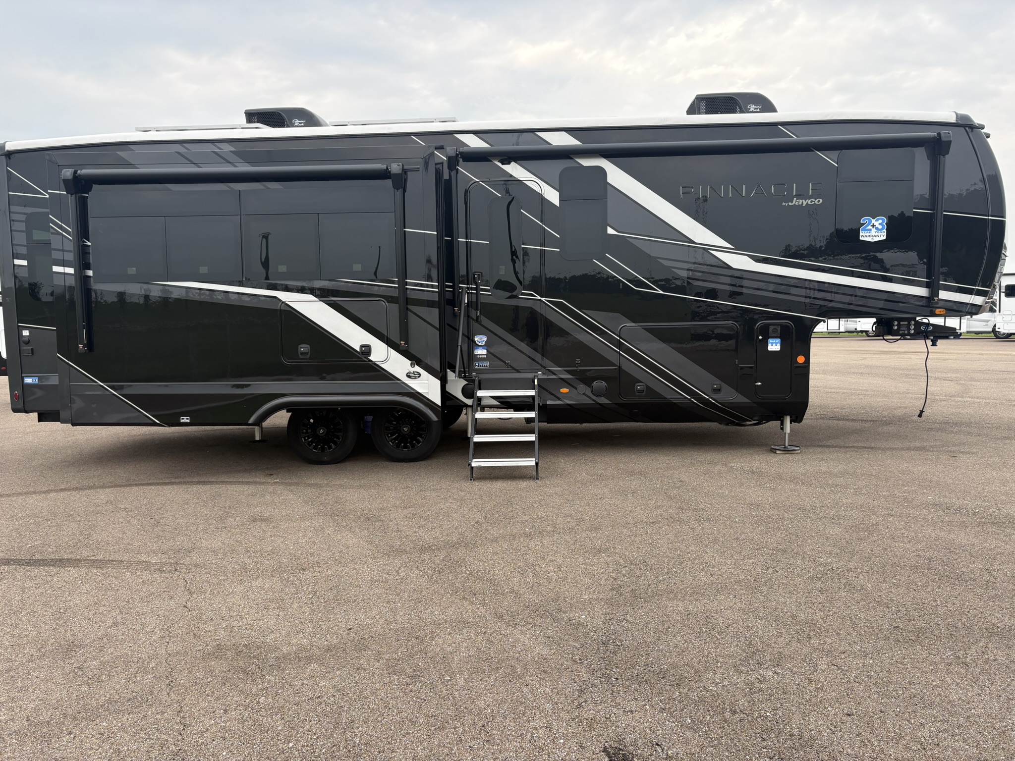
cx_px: 508
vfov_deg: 53.1
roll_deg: +1.5
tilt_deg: -4.4
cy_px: 380
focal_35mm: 26
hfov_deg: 67.3
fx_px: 762
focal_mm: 5.96
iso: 64
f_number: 1.6
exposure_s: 1/612
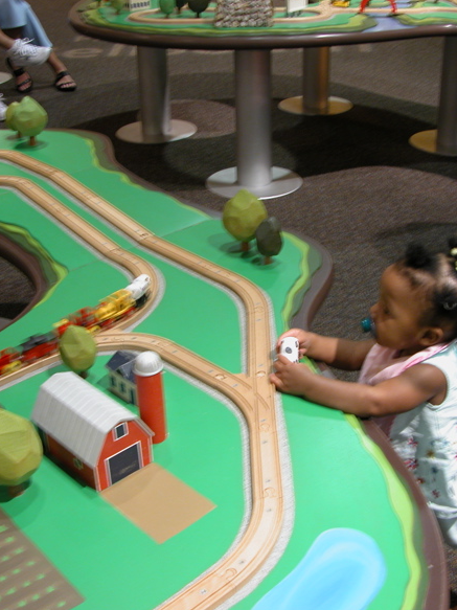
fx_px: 845
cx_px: 265
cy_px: 308
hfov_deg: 30.2
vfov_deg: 39.7
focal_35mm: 48
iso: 100
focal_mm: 8.9
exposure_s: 1/7.1
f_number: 2.8
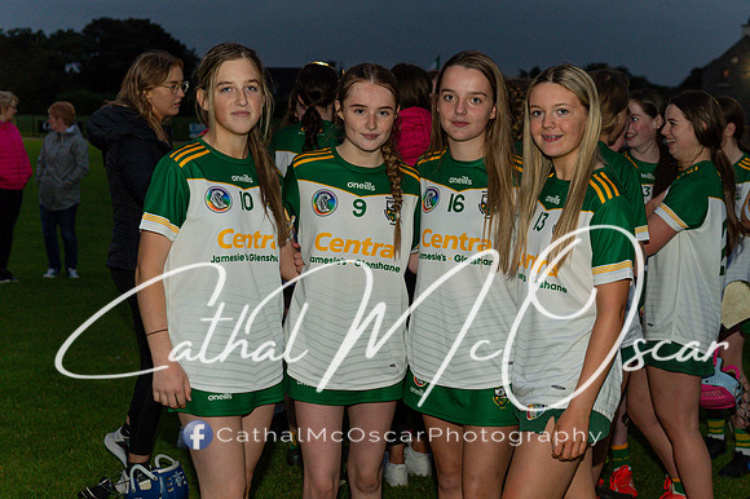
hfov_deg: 33.9
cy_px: 267
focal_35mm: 59
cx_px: 431
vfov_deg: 23.0
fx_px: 1226
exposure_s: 1/125
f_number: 2.8
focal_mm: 50
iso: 1600
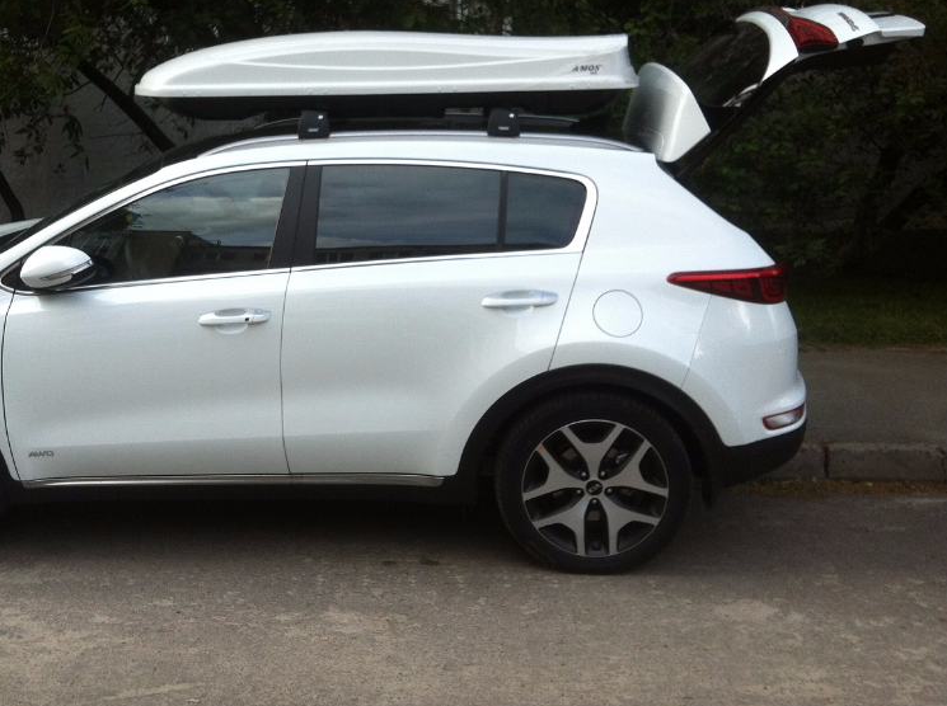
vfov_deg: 30.7
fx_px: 1284
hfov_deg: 40.0
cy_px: 285
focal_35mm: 47
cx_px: 320
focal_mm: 3.85
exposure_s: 1/397
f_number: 2.8
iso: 80
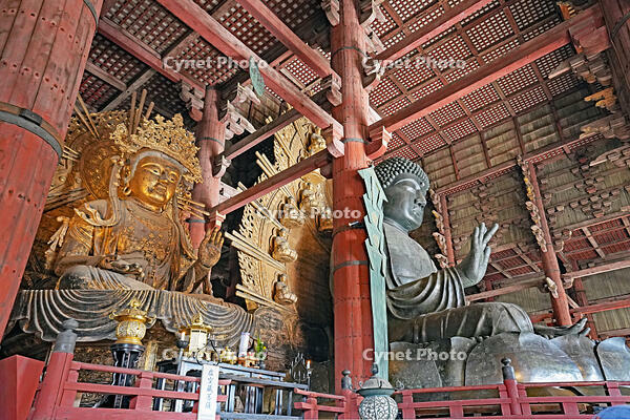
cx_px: 315
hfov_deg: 71.5
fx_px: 437
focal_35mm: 25
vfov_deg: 51.3
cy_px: 210
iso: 2500
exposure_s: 1/50
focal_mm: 25
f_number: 4
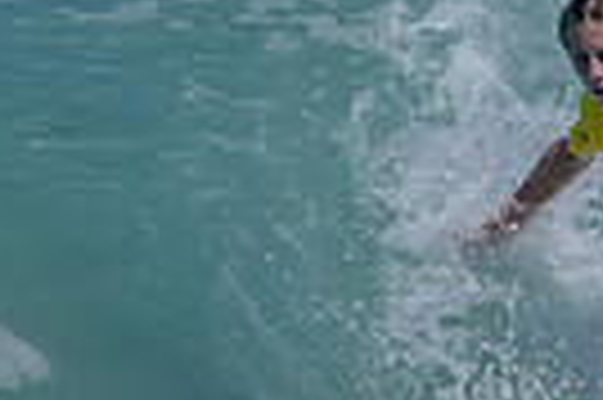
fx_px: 39180
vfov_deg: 0.6
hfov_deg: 0.9
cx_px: 609
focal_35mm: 2342
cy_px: 264
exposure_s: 1/2000
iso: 320
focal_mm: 400
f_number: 11
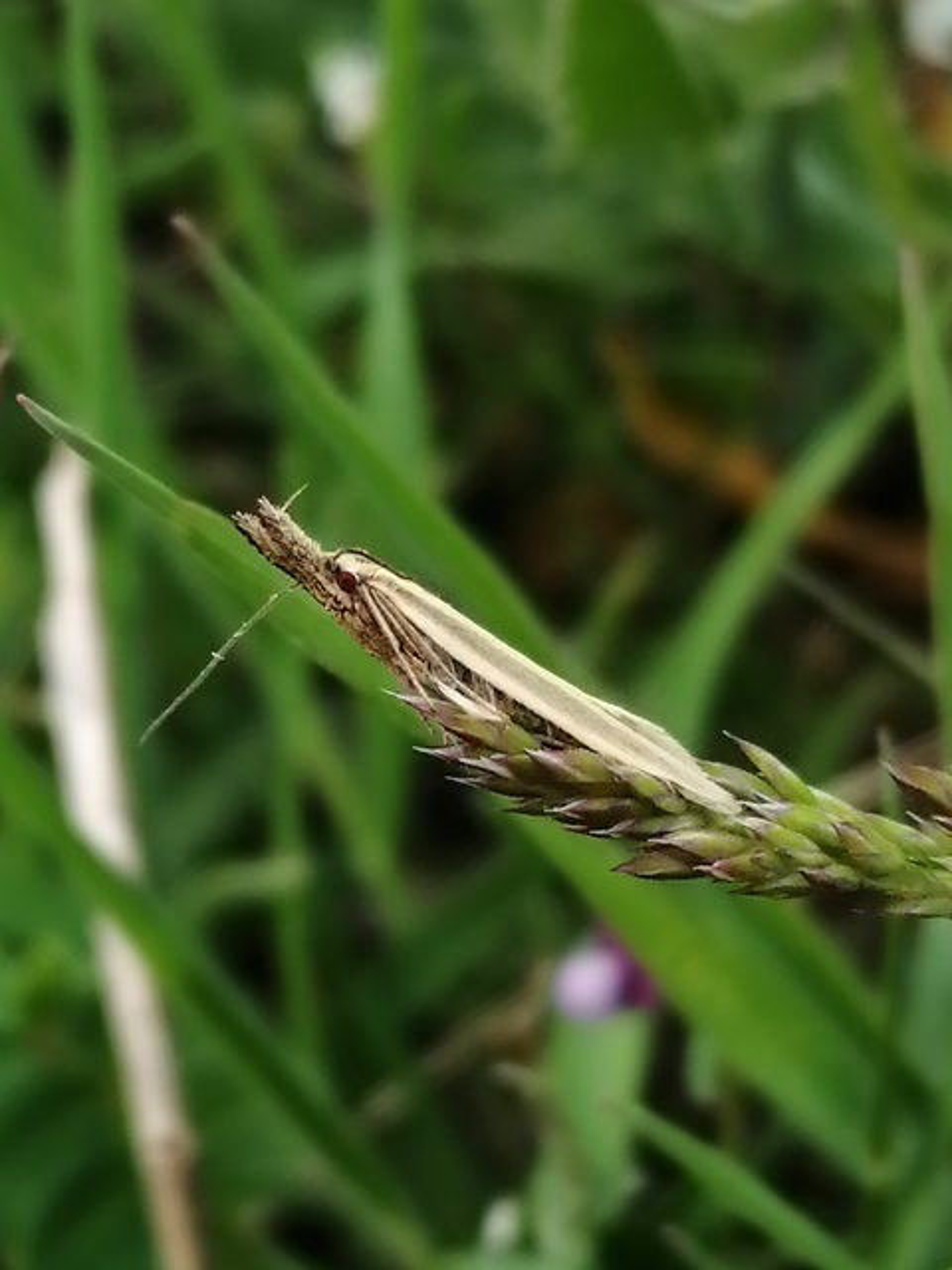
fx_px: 3814
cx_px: 476
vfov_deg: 18.9
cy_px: 635
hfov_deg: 14.2
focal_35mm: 104
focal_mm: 3.46
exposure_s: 1/259
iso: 50
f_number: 1.8
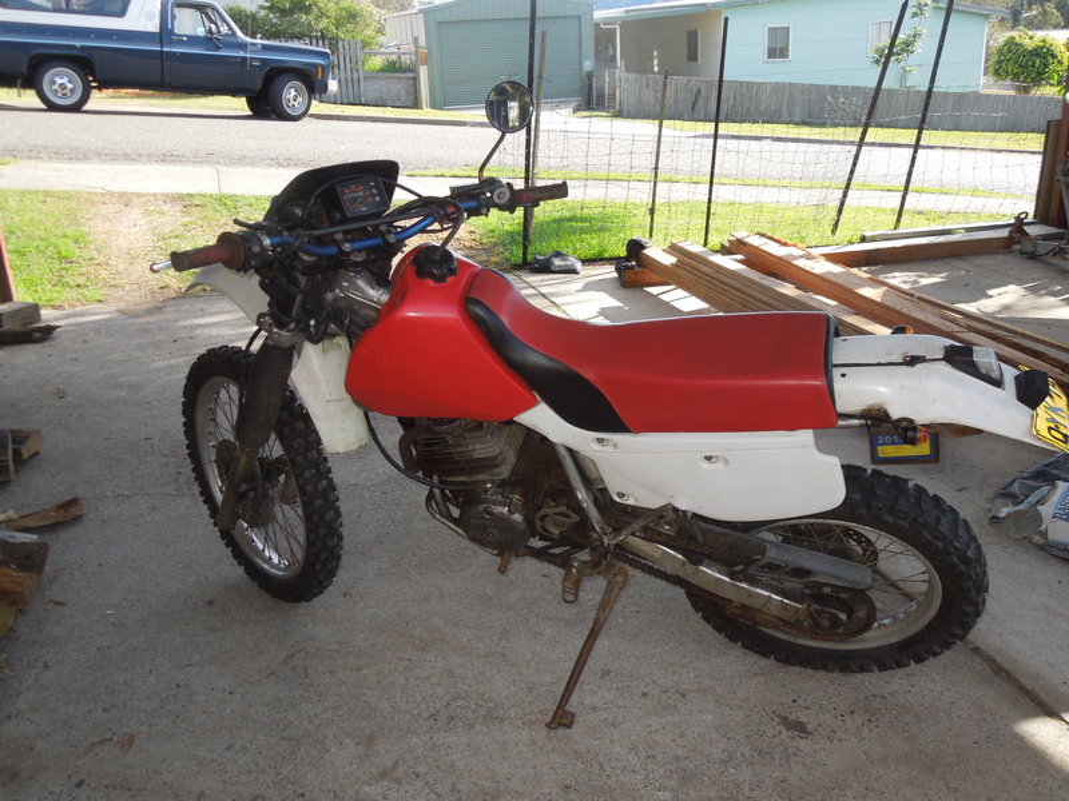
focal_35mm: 31
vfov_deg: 45.4
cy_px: 400
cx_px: 534
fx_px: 957
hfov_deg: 58.4
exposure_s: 1/200
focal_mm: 5.6
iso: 100
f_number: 3.6
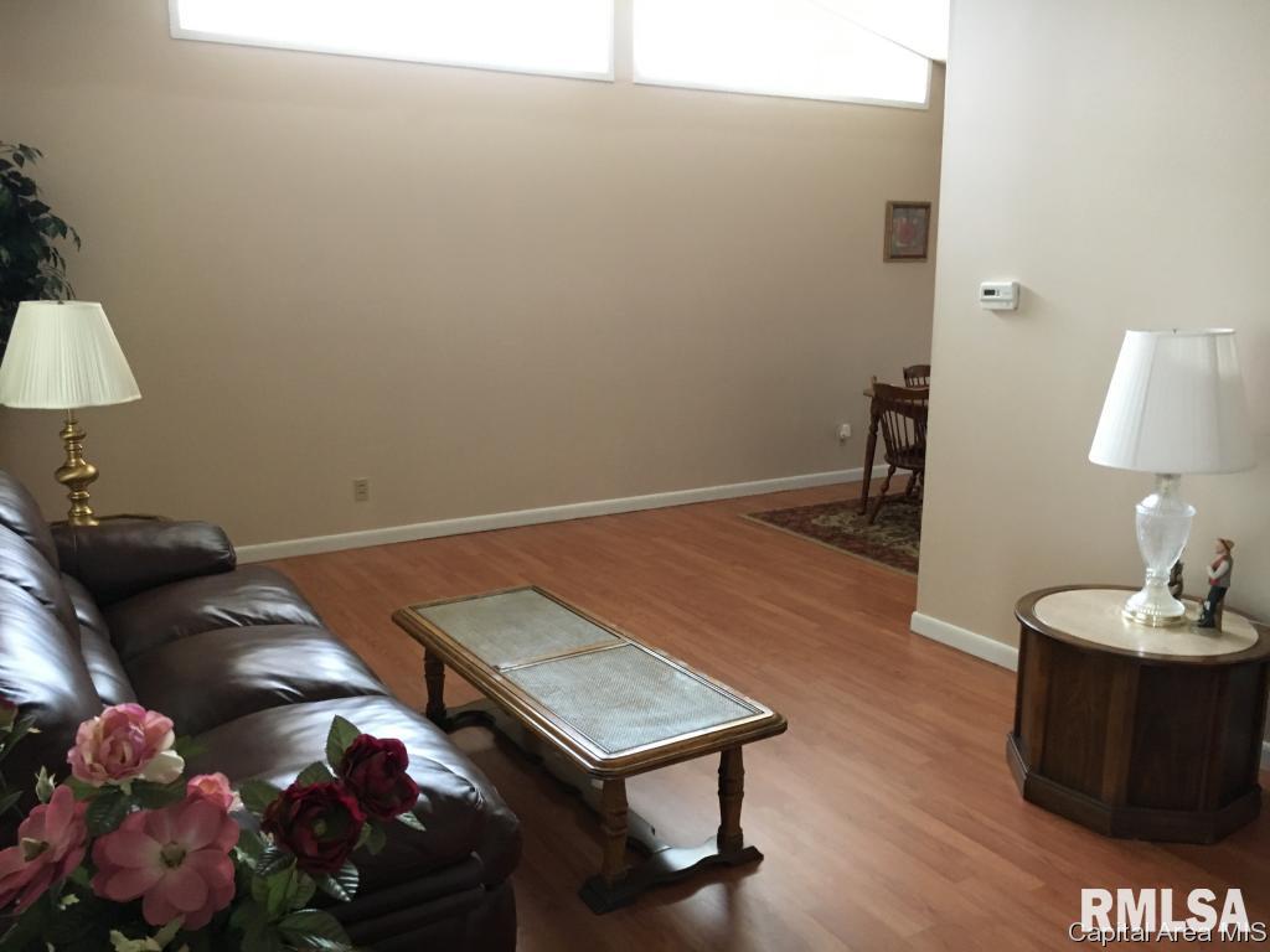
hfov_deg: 61.7
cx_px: 635
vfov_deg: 48.2
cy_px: 476
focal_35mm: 29
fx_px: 1064
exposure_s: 1/24
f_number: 2.2
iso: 200
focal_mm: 4.15
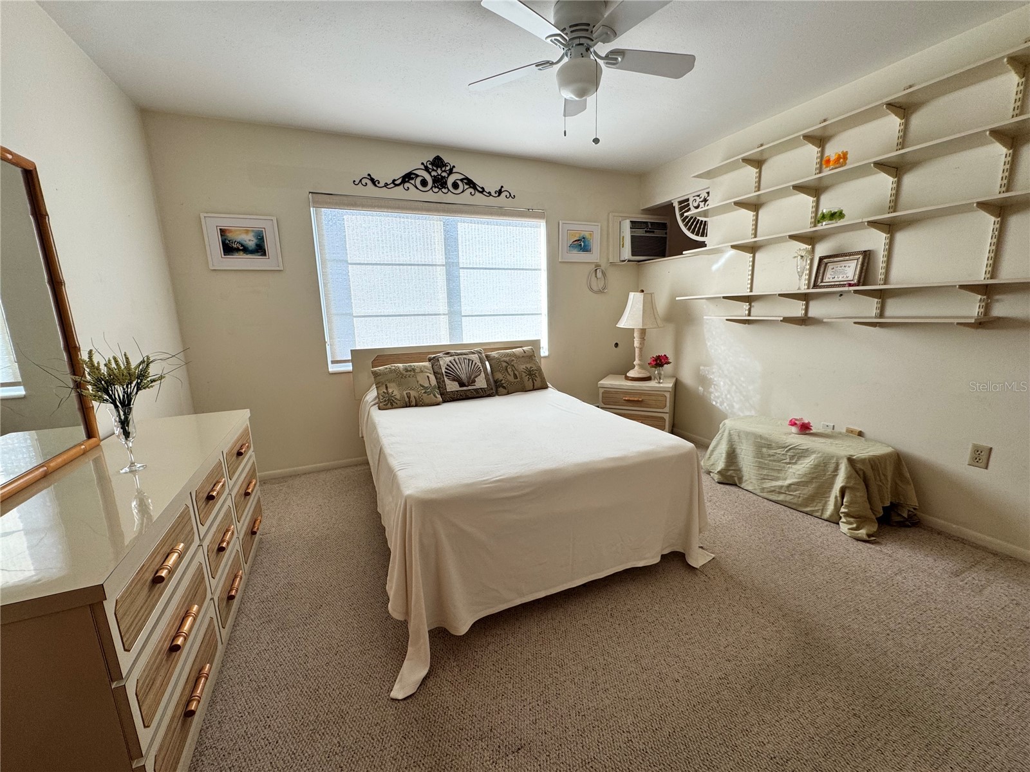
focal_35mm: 14
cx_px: 515
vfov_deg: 85.7
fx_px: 417
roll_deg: +1.3
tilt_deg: -10.5
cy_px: 386
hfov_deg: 102.1
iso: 80
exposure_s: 1/99
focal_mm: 2.22
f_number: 2.2
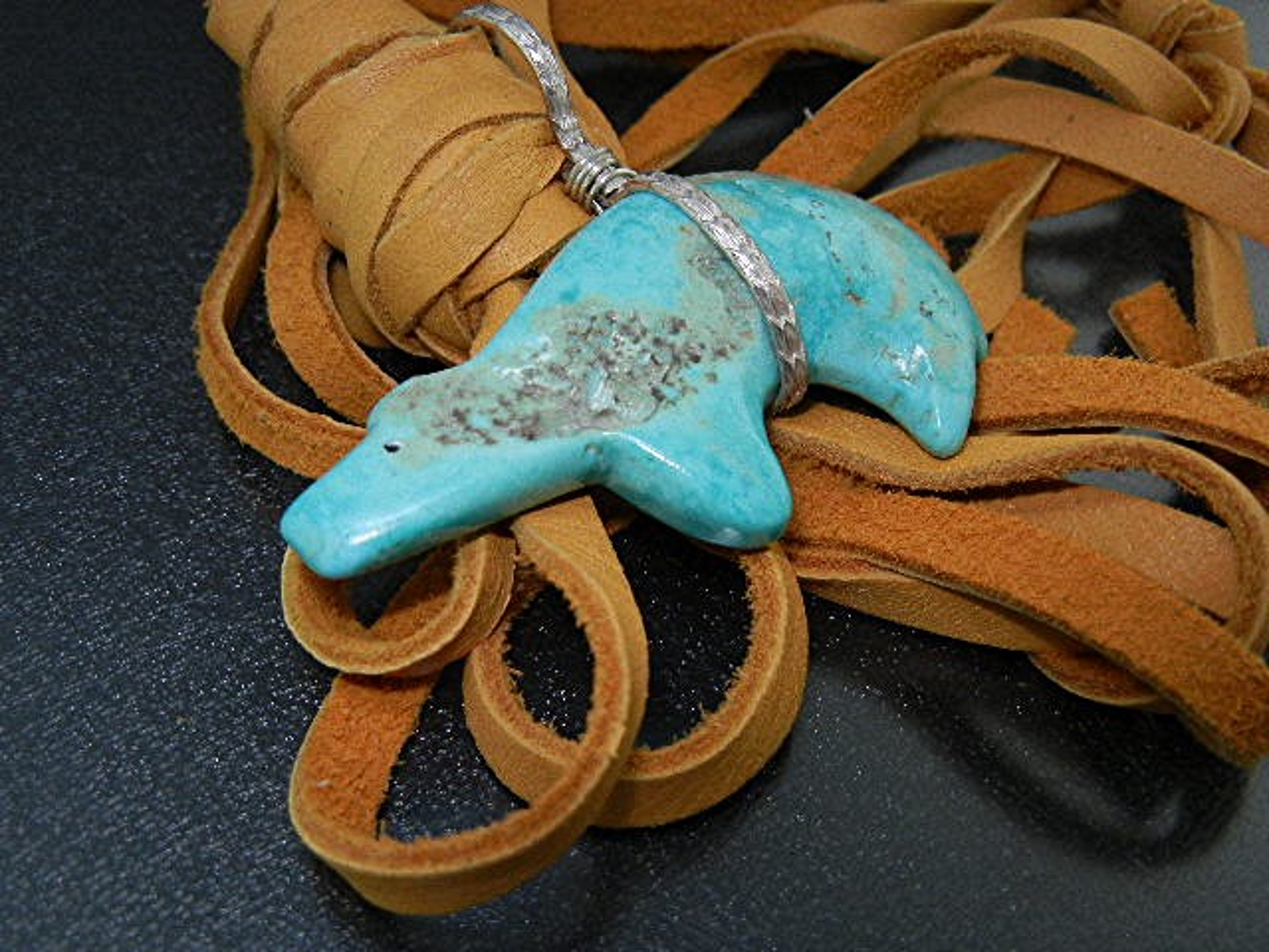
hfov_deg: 47.9
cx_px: 634
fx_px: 1430
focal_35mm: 39
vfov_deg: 36.8
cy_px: 476
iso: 460
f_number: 7.4
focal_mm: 7.1
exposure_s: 1/30
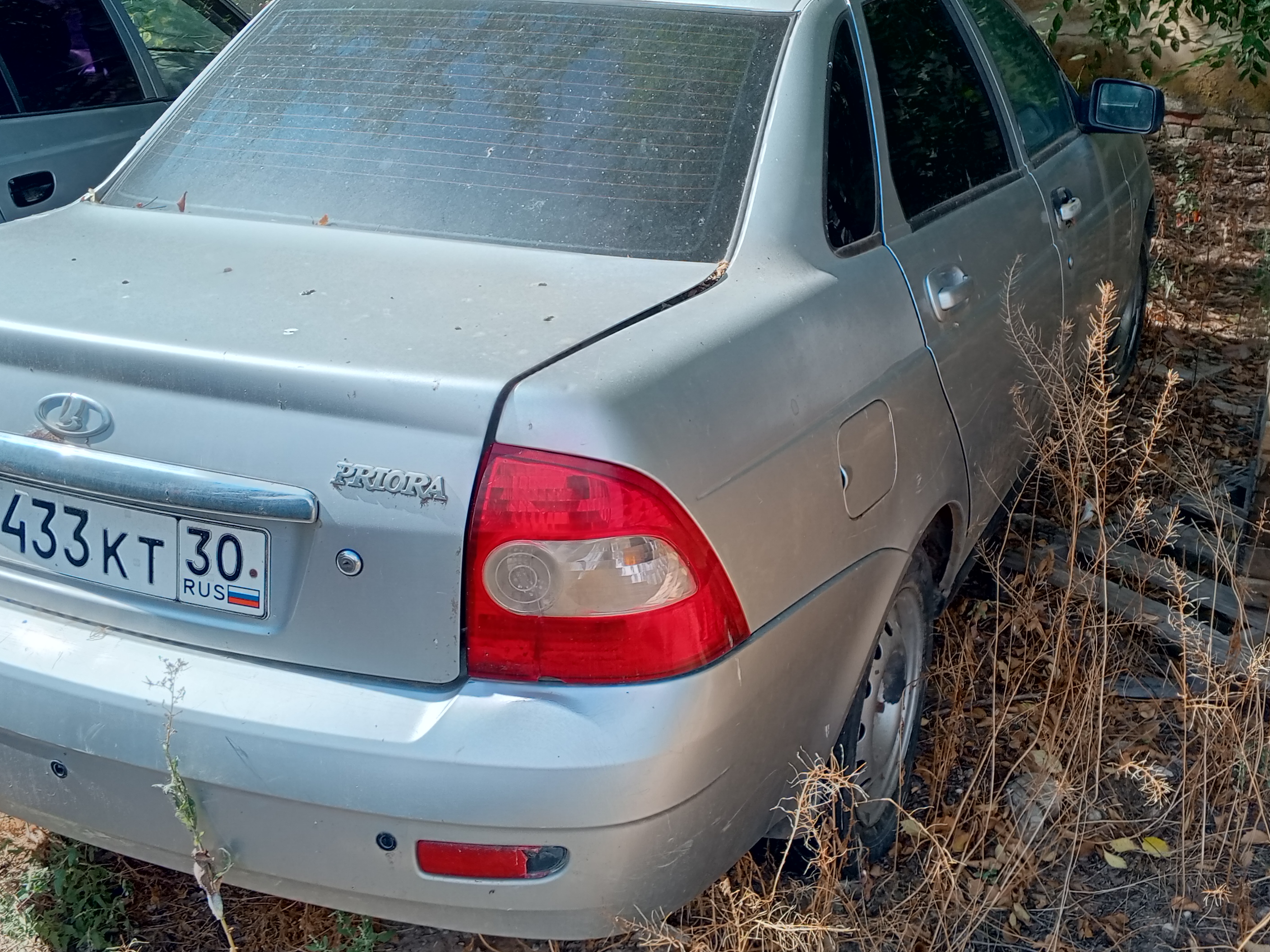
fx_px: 1431
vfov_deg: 36.7
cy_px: 372
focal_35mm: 39
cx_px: 663
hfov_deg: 47.9
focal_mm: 4.09
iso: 59
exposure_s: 1/432
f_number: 1.6
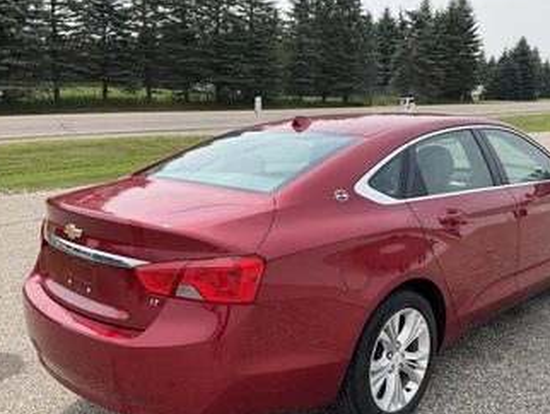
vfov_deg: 39.7
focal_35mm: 36
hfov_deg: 51.1
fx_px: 572
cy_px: 210
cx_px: 323
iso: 25
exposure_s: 1/1250
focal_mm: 3
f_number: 1.8
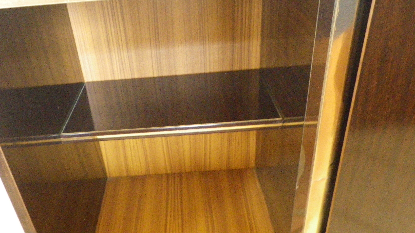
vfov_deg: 31.7
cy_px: 161
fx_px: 407
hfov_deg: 53.9
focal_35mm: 37
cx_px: 182
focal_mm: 4.9
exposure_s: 1/4
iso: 800
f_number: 2.6
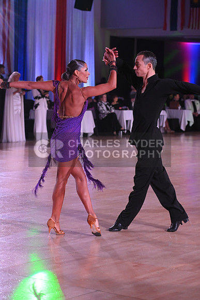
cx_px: 100
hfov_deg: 13.4
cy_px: 150
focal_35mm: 102
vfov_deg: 20.0
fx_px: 849
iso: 2500
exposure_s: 1/320
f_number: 5
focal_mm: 102
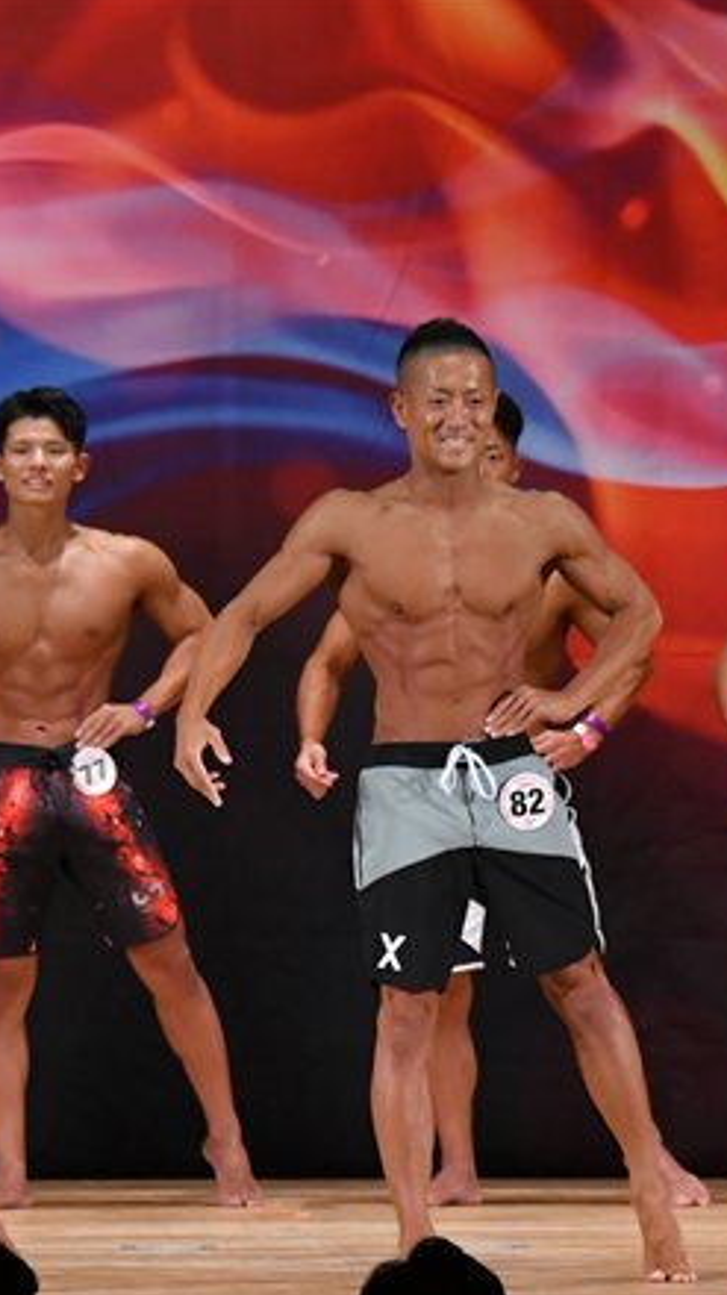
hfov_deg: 3.8
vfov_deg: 6.7
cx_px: 499
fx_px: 11018
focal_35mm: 321
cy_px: 748
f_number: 5.6
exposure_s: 1/400
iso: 3200
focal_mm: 116
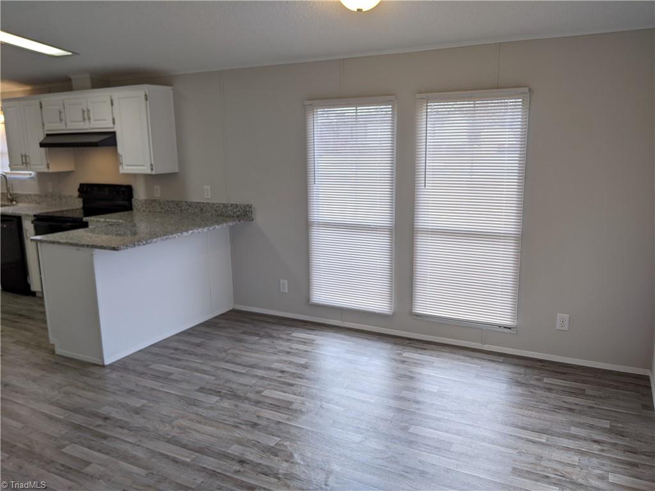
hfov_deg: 65.3
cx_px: 328
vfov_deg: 51.4
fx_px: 511
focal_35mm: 27
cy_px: 246
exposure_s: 1/127
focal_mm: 4.44
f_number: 1.8
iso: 49
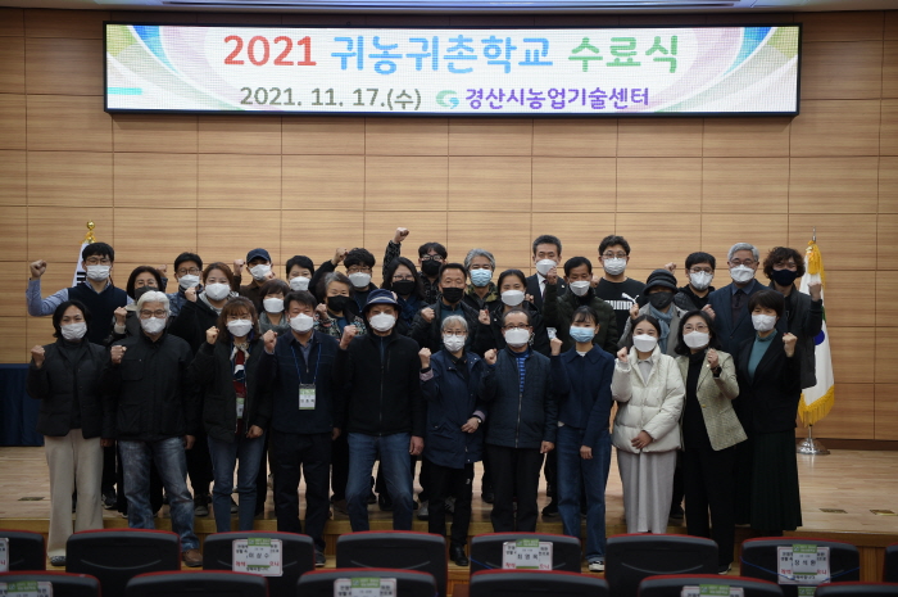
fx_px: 1196
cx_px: 449
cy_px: 298
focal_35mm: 48
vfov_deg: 28.0
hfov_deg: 41.2
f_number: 2.8
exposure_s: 1/50
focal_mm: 48
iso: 250
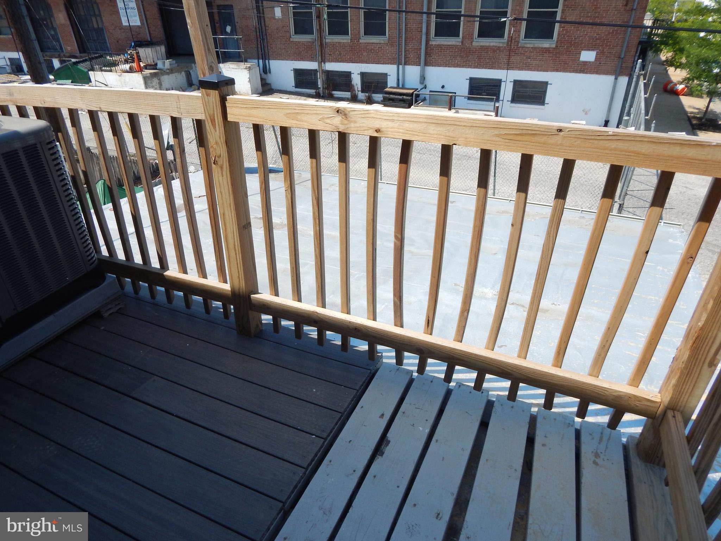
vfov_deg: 61.1
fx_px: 458
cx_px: 360
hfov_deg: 76.4
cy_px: 270
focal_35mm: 22
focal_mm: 4
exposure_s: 1/1500
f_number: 3
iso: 125
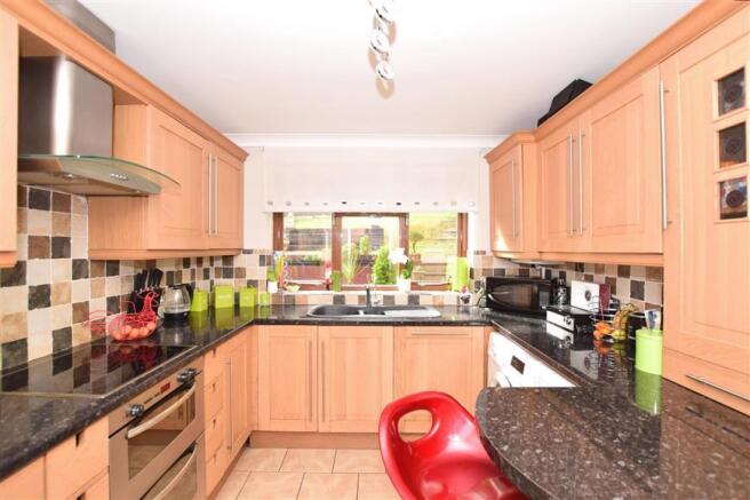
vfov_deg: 77.3
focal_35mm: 15
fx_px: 312
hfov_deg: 100.4
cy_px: 250
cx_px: 375
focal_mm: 10
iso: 400
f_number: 5.6
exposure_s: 1/125
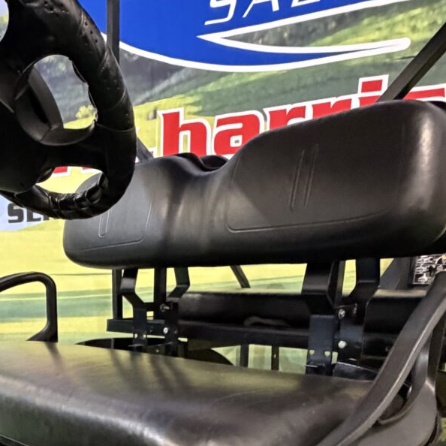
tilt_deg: -15.1
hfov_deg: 39.6
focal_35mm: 40
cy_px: 443
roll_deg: -0.5
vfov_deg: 37.5
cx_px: 68
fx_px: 583
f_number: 2.2
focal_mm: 2.22
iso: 1000
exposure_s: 1/60
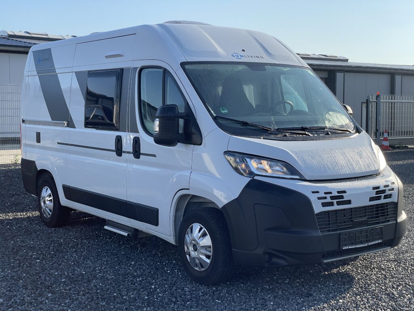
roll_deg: +0.1
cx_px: 207
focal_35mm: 52
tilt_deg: -3.0
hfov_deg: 36.8
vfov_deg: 28.0
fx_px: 622
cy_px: 156
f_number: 2
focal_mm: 6
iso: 25
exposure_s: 1/888
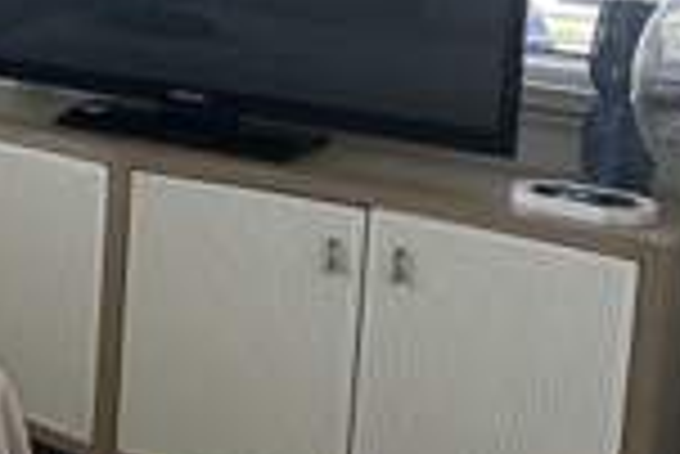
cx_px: -338
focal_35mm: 86
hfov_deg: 20.3
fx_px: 1626
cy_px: -38
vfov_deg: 15.5
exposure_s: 1/161
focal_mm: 5.7
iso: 50
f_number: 1.5
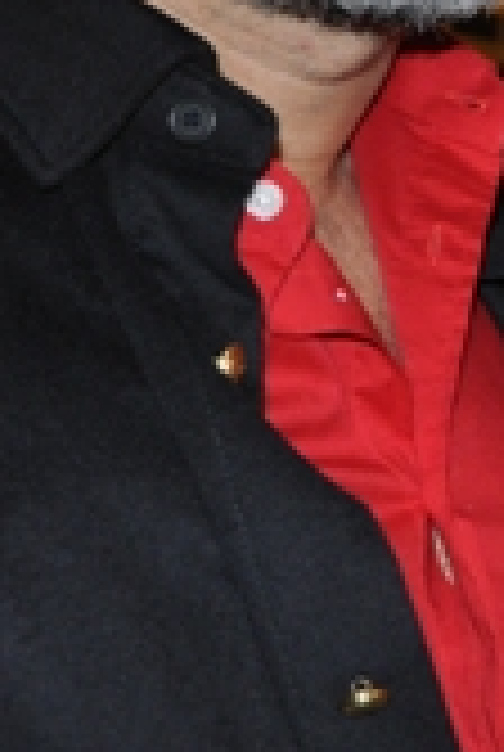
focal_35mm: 128
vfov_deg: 15.7
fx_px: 2677
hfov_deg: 10.3
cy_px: 25
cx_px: 796
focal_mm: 26
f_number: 4
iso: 800
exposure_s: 1/60
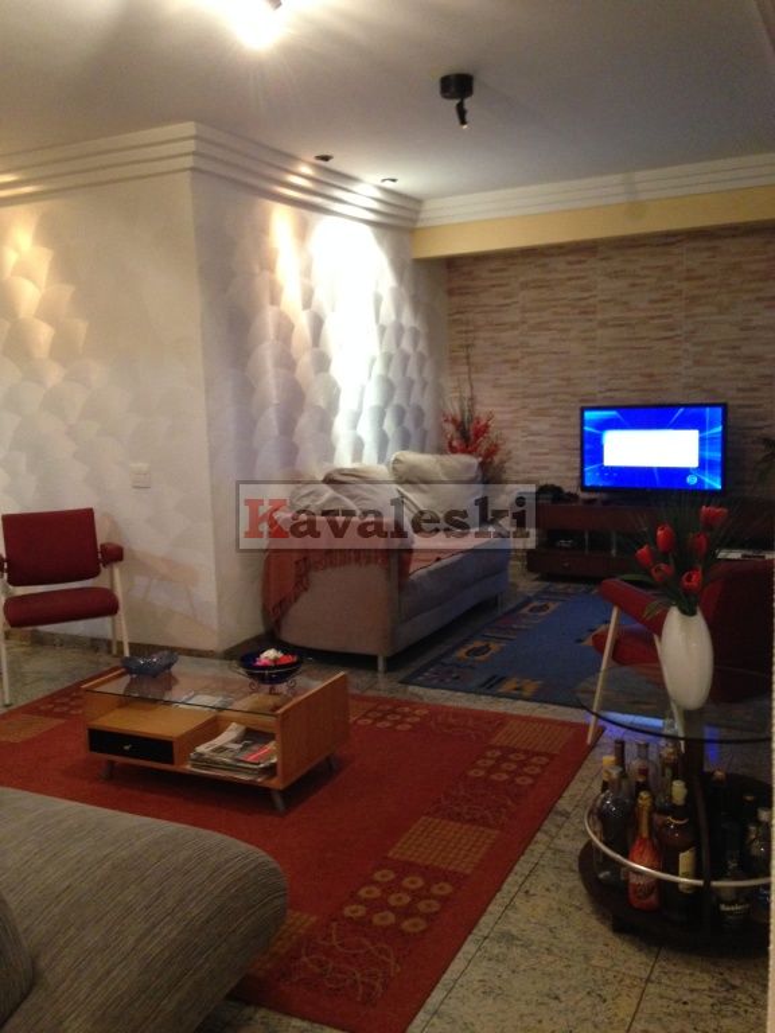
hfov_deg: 42.9
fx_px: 985
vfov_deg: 55.4
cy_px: 516
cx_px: 388
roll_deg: +2.0
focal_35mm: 33
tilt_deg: -8.5
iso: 320
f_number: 2.4
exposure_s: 1/20
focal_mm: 4.12
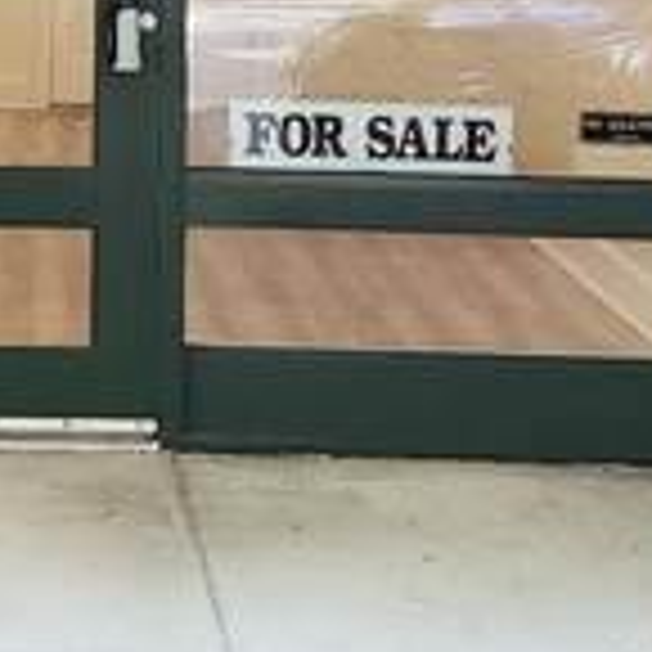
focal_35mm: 135
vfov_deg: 12.4
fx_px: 2877
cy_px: -265
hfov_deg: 12.7
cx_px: -45
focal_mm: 5.54
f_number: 1.8
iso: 100
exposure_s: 1/30
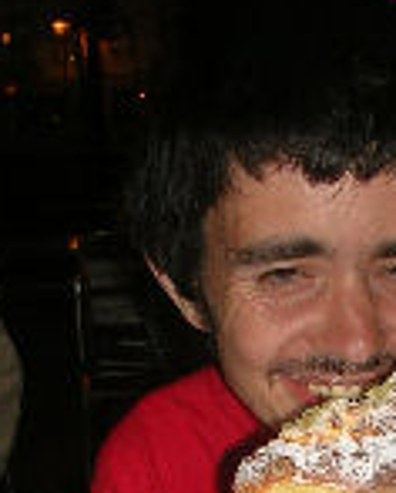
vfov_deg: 14.4
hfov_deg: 11.8
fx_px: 1886
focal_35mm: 129
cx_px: 440
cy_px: 597
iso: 50
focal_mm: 5.8
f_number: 2.8
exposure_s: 1/60.1
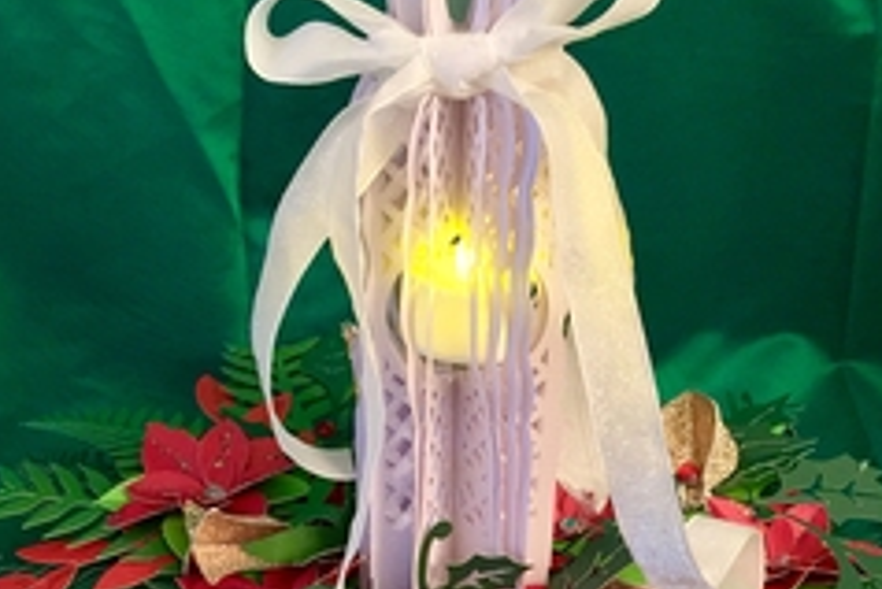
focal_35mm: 57
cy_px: 515
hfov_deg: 35.0
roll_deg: +3.3
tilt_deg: -33.4
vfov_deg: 23.3
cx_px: 435
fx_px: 1397
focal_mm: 4.15
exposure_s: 1/17
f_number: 2.2
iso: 250
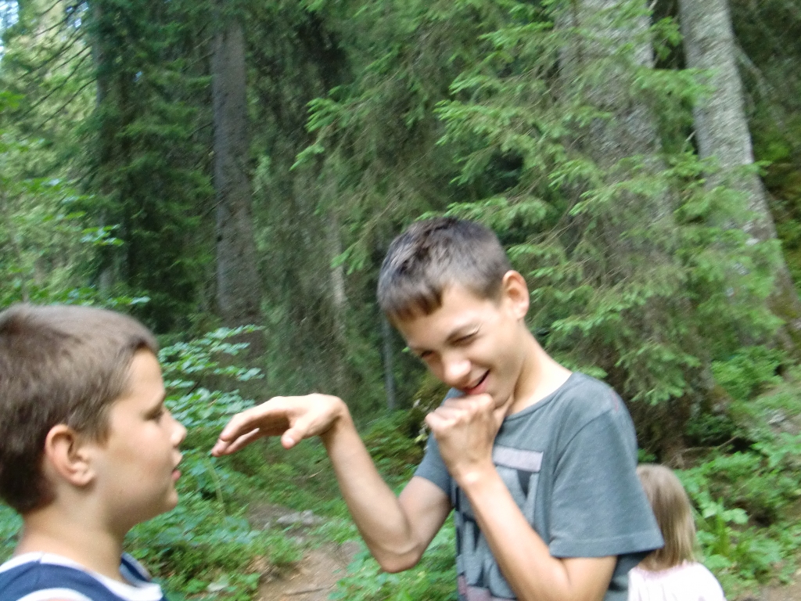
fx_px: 879
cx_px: 400
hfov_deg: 49.0
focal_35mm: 38
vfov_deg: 37.7
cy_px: 300
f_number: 3.9
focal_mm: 6.66
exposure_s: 1/60
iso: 320
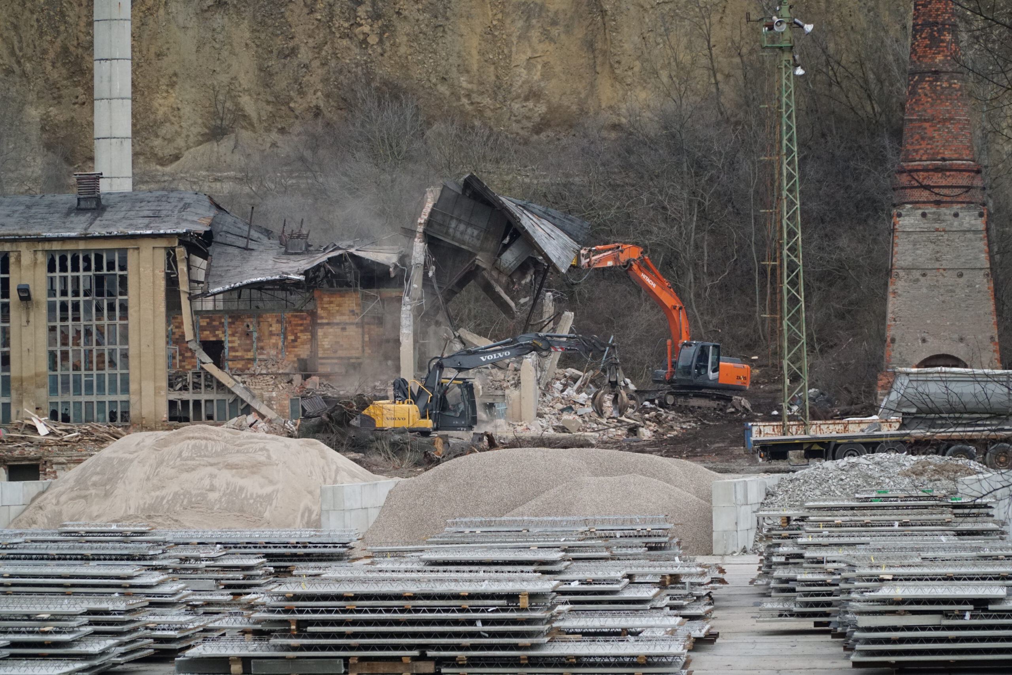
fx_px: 4427
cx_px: 506
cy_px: 338
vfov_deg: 8.7
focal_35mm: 158
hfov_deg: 13.0
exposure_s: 1/200
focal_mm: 105
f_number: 8
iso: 1000
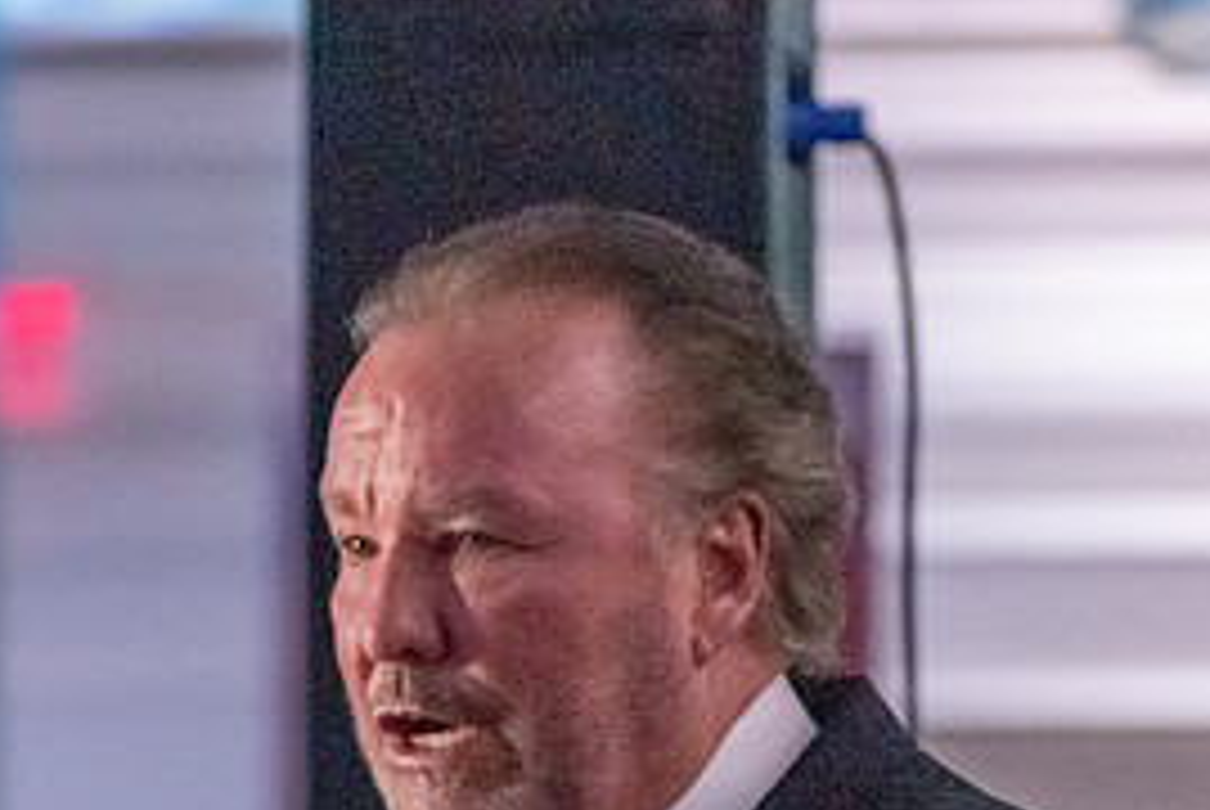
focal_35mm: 549
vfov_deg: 2.5
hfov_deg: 3.8
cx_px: 459
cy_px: 758
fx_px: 18472
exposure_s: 1/200
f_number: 5
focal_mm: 170
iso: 12800
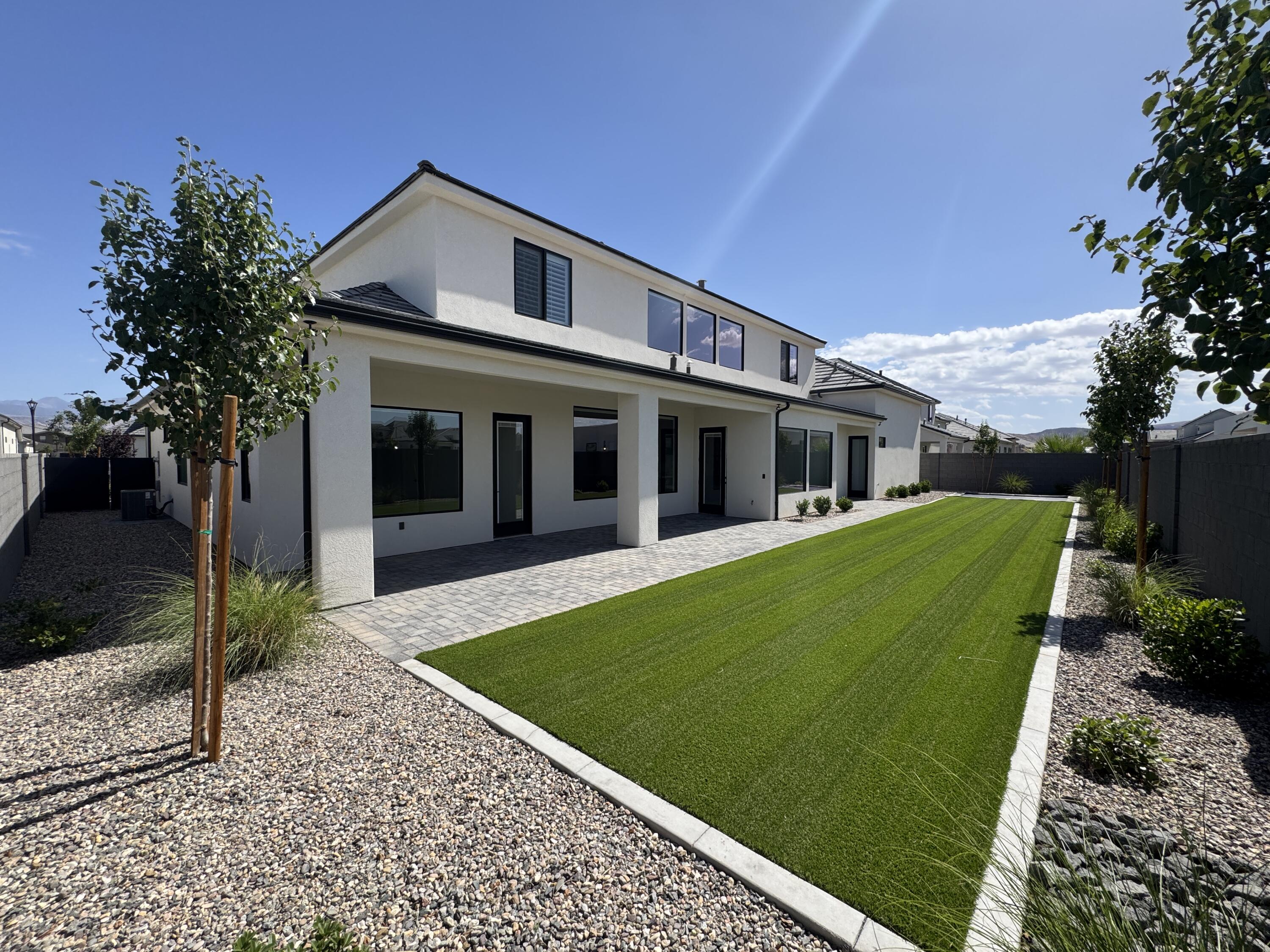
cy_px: 476
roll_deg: +0.2
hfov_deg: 102.1
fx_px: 514
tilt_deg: -1.0
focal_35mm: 14
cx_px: 635
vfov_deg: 85.7
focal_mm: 2.22
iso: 50
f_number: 2.2
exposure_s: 1/1536
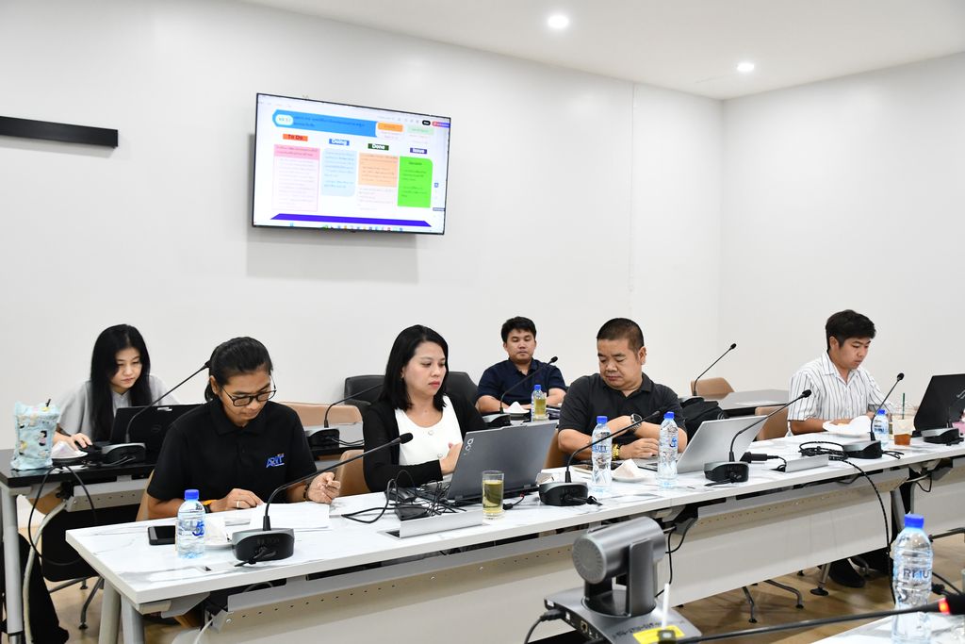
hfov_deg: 53.1
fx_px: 965
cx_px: 482
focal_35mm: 36
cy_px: 322
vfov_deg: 36.9
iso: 2200
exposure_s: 1/125
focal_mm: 24
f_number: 3.8
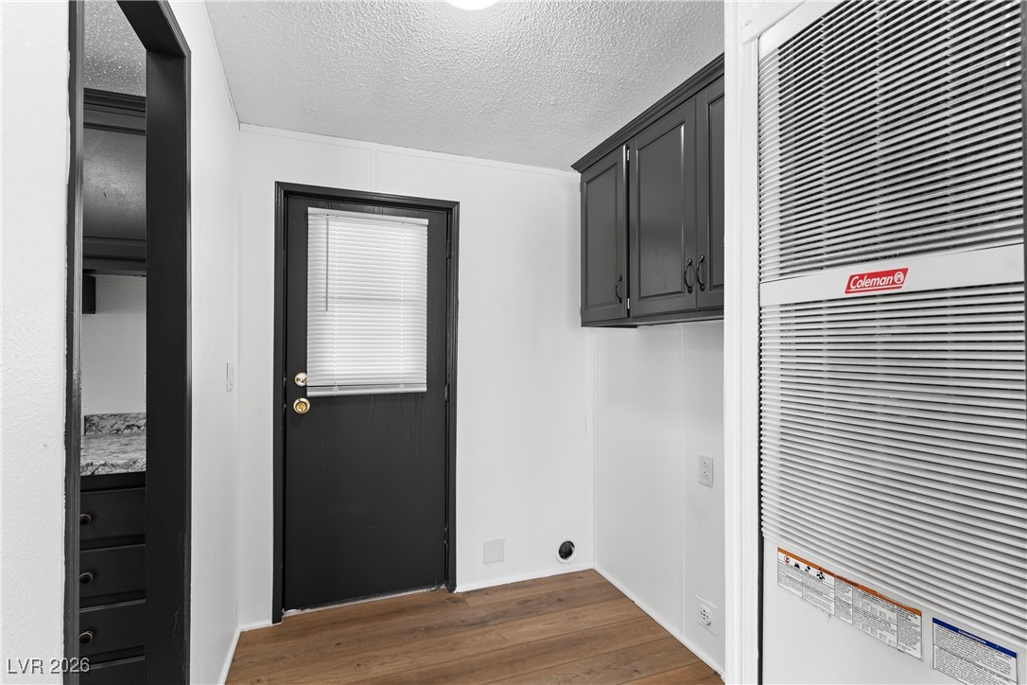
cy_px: 342
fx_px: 485
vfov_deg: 70.4
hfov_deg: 93.3
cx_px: 514
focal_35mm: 17
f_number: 8
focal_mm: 17
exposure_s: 1/15
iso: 400
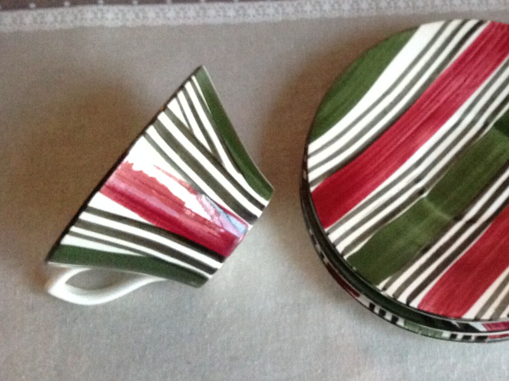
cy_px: 122
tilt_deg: -58.2
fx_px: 925
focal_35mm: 63
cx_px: 456
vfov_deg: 23.1
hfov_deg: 29.5
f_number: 2.4
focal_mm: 4.28
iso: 400
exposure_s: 1/15
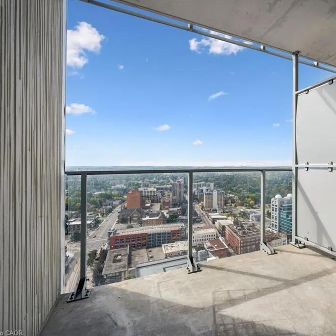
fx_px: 198
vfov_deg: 80.7
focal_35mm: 18
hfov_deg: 78.1
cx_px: 224
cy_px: 168
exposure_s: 1/400
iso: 200
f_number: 16
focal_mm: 14
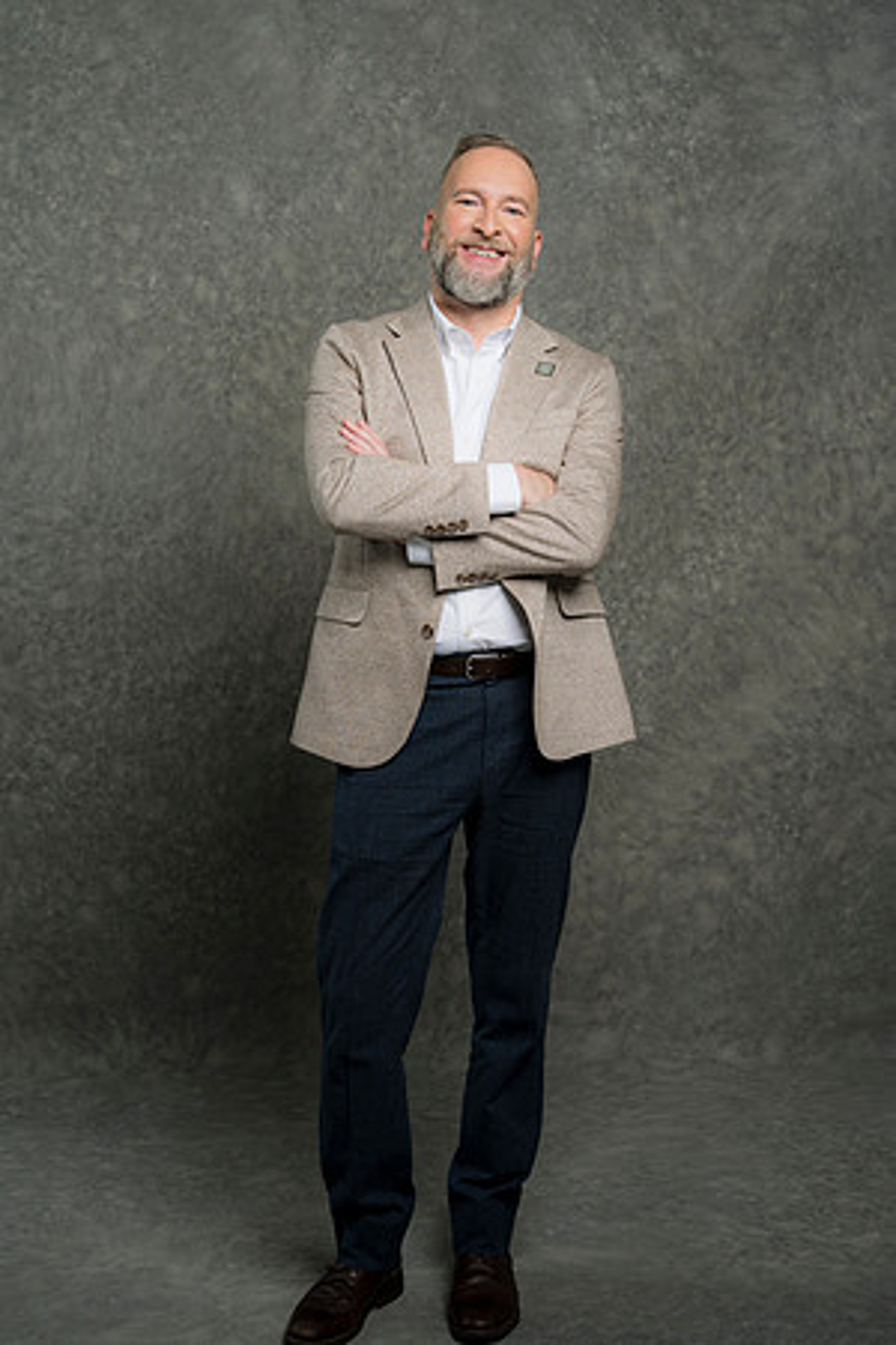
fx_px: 2053
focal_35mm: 55
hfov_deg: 24.6
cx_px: 448
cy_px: 672
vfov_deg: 36.2
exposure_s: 1/160
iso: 125
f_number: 4
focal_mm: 55
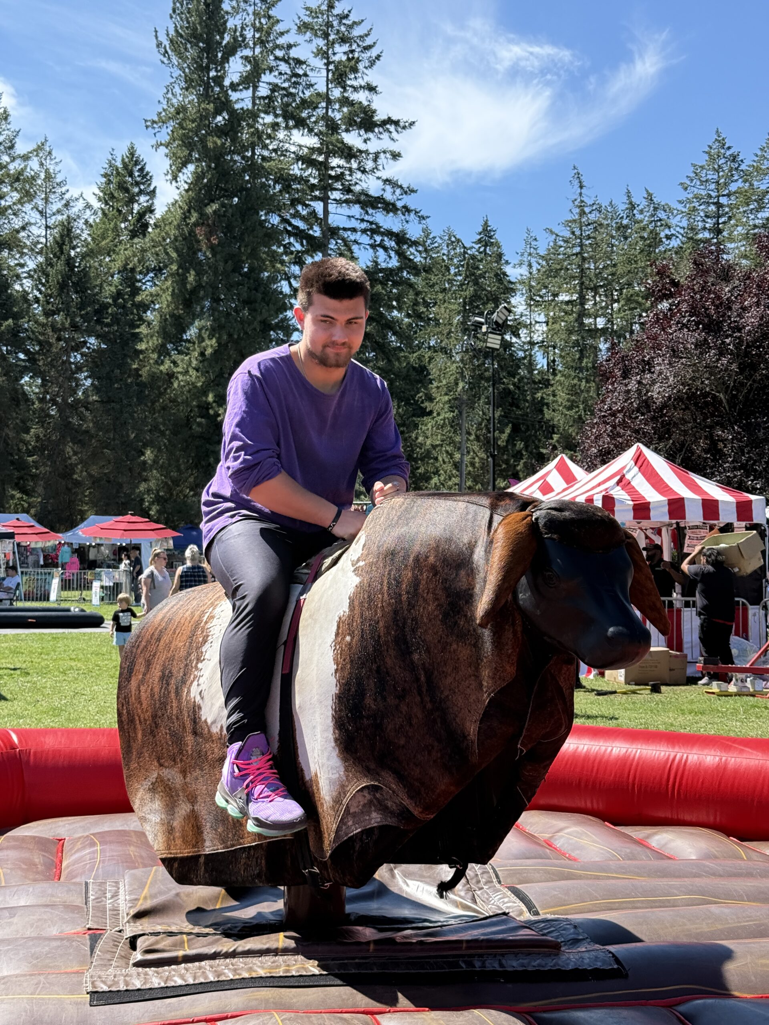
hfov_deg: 30.3
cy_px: 512
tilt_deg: +1.5
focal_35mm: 48
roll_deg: -1.5
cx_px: 384
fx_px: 1422
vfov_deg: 39.7
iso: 80
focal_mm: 6.76
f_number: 1.78
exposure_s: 1/2494
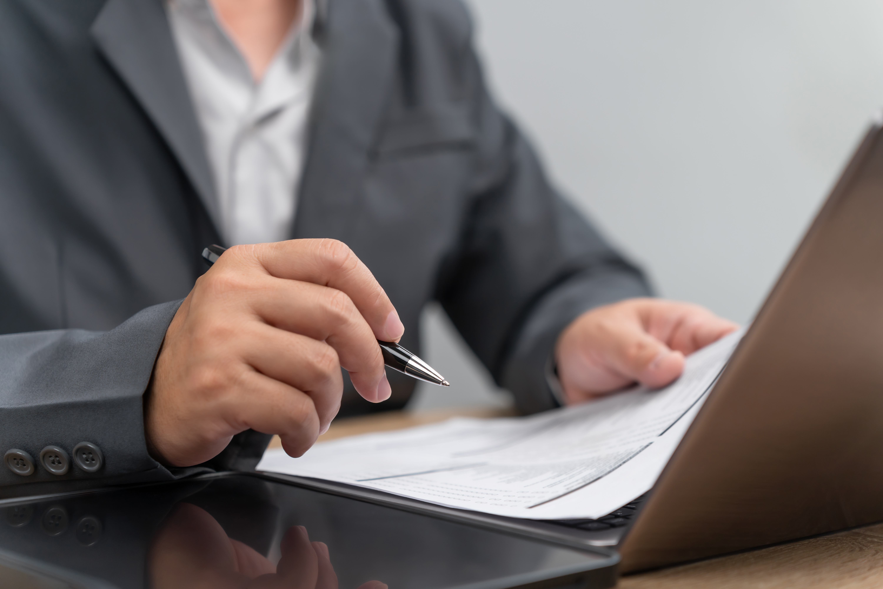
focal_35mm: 71
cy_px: 294
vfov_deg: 19.2
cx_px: 442
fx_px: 1741
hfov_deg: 28.5
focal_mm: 71
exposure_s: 1/250
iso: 125
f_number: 2.8
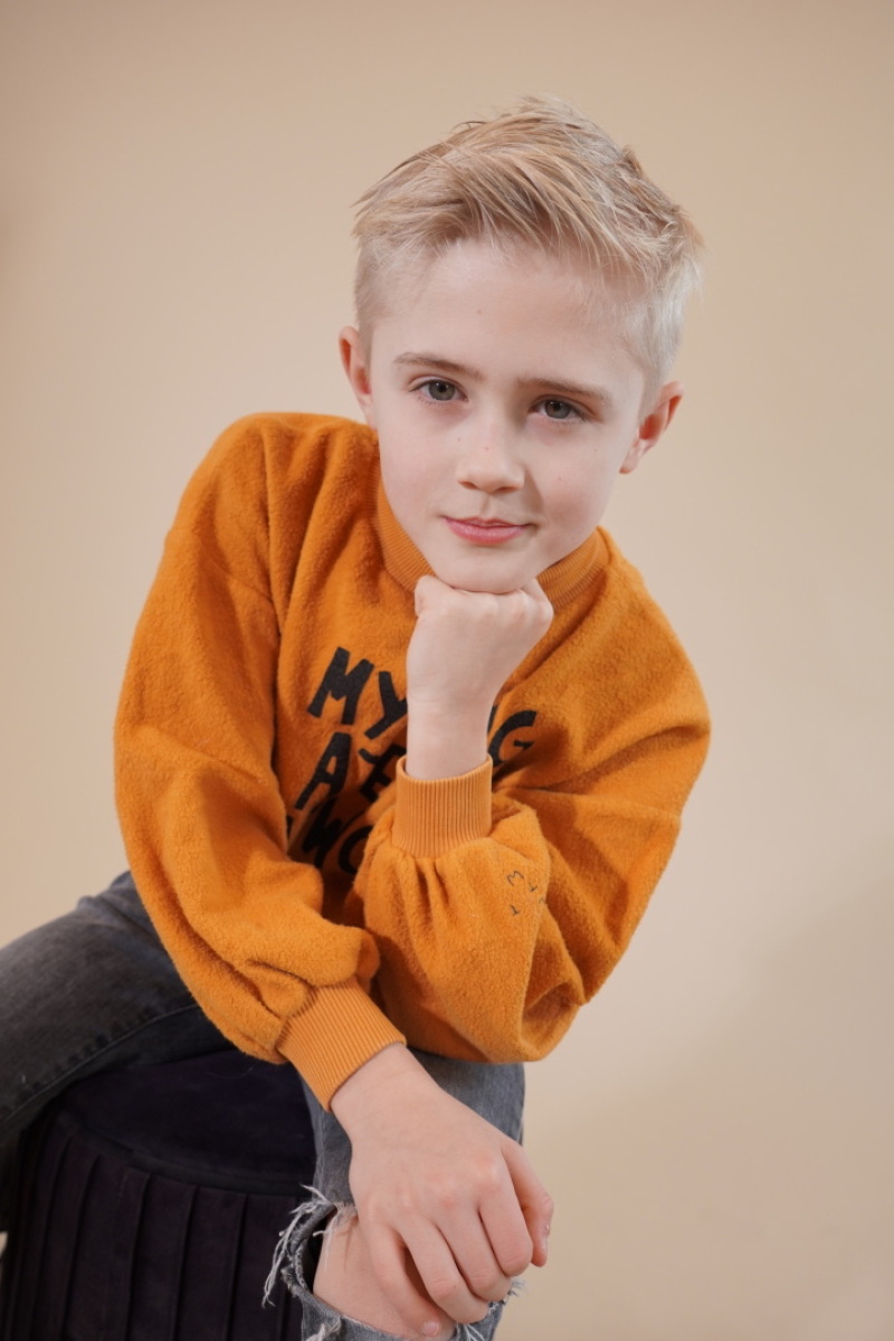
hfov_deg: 43.6
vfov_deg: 61.9
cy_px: 670
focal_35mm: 30
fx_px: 1117
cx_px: 447
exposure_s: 1/160
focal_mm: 20
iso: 200
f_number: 4
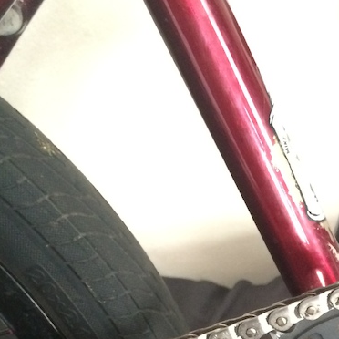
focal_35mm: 73
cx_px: 346
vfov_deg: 22.2
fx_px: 809
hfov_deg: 22.7
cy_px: 385
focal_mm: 4.12
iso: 320
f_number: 2.2
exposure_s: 1/17
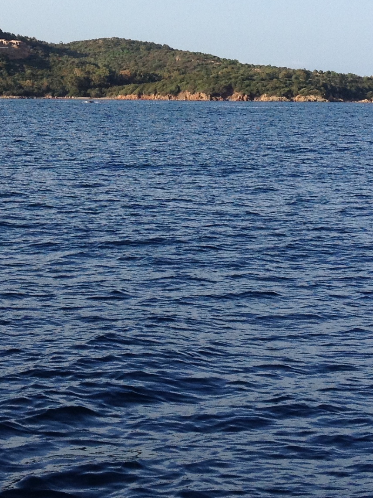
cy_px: 20
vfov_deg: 19.2
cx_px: 136
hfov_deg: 14.8
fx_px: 1436
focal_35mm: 100
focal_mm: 4.28
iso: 64
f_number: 2.4
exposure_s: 1/1255
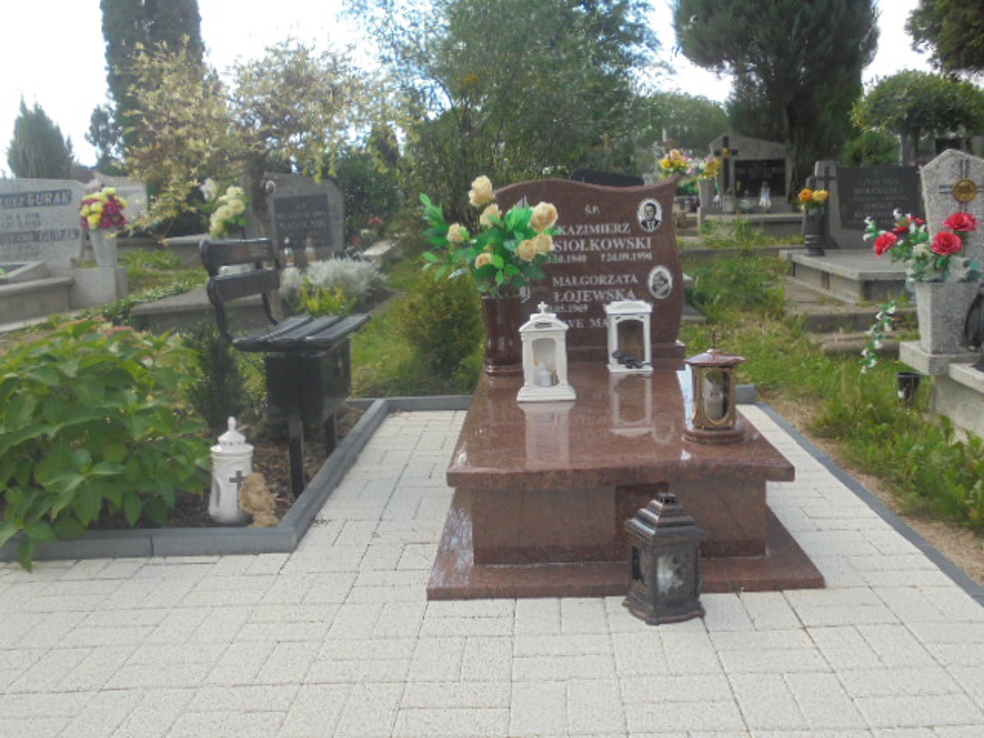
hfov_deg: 54.0
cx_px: 492
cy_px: 369
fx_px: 966
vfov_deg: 41.8
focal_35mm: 34
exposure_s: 1/320
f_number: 4
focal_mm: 6.1
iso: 100
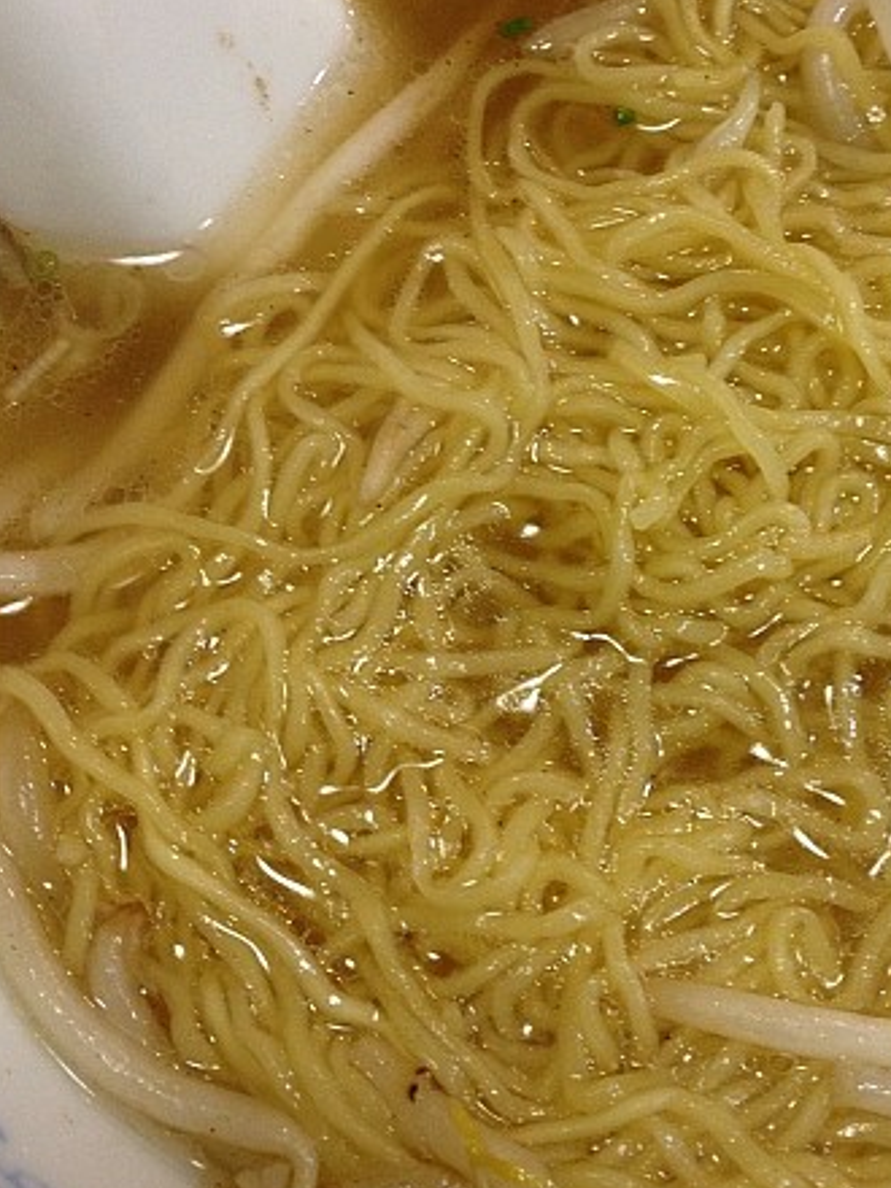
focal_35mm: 50
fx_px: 1716
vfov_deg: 38.1
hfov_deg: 29.1
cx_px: 516
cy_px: 525
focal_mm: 4.12
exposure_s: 1/20
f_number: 2.4
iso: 125
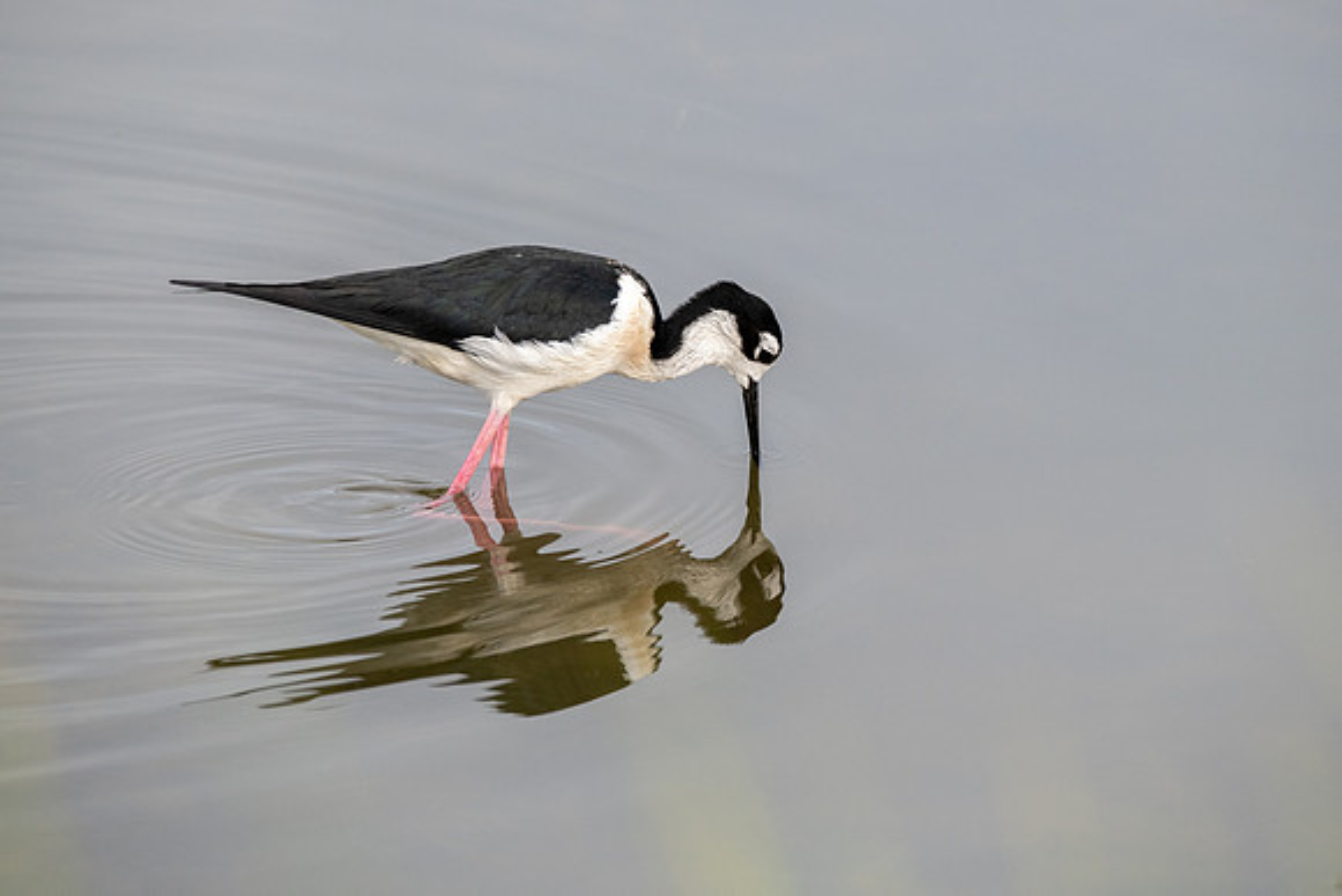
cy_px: 380
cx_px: 772
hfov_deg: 4.3
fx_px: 18023
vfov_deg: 2.8
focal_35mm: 483
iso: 1250
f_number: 8
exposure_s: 1/1250
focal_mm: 420
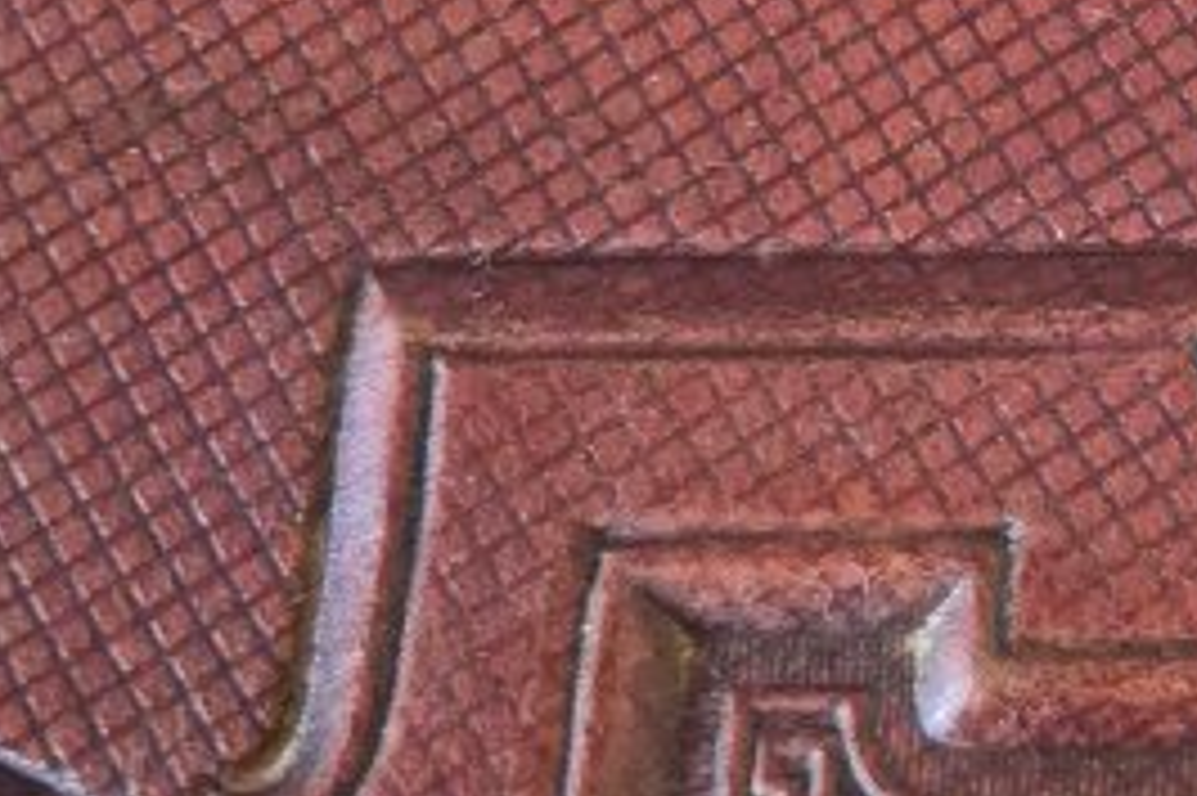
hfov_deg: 16.8
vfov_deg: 12.5
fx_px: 3589
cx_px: 1908
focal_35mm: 108
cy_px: 45
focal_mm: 5.4
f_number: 1.8
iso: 2000
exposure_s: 1/100
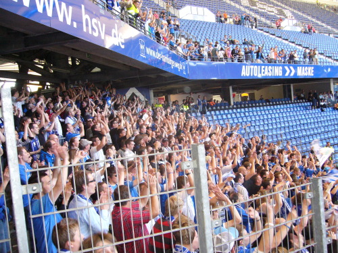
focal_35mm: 35
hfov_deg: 52.6
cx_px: 169
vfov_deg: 40.7
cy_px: 126
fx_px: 342
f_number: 2.8
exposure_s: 1/60
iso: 200
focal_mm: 5.8
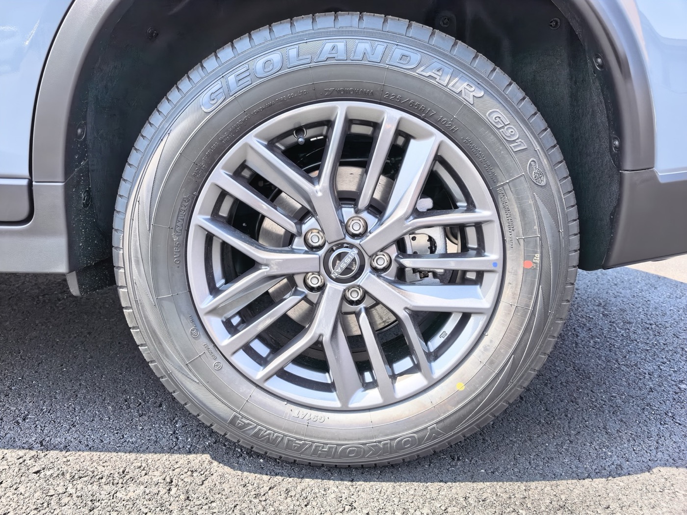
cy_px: 258
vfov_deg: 56.8
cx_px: 344
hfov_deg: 71.6
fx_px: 476
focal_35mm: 24
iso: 50
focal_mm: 5.75
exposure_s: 1/657
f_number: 2
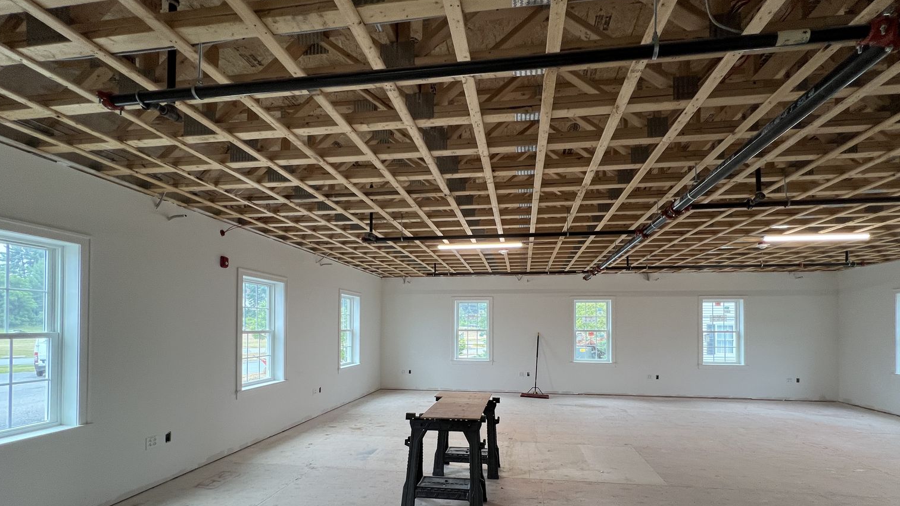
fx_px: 358
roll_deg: +0.4
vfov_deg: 69.2
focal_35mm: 15
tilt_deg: +1.2
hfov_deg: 102.9
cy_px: 322
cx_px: 471
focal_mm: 1.57
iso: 100
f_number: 1.8
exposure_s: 1/120
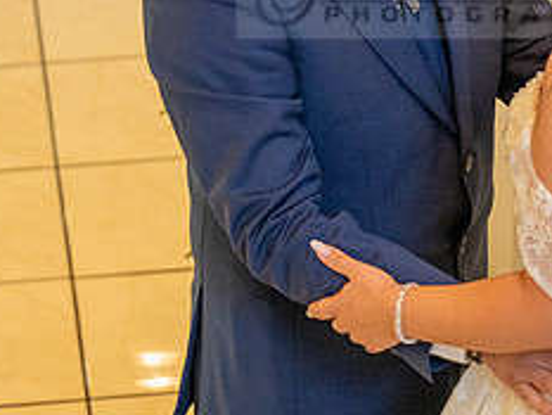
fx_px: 4196
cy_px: -49
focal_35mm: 263
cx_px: 396
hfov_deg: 7.5
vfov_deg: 5.6
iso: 1250
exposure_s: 1/200
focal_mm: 103
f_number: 4
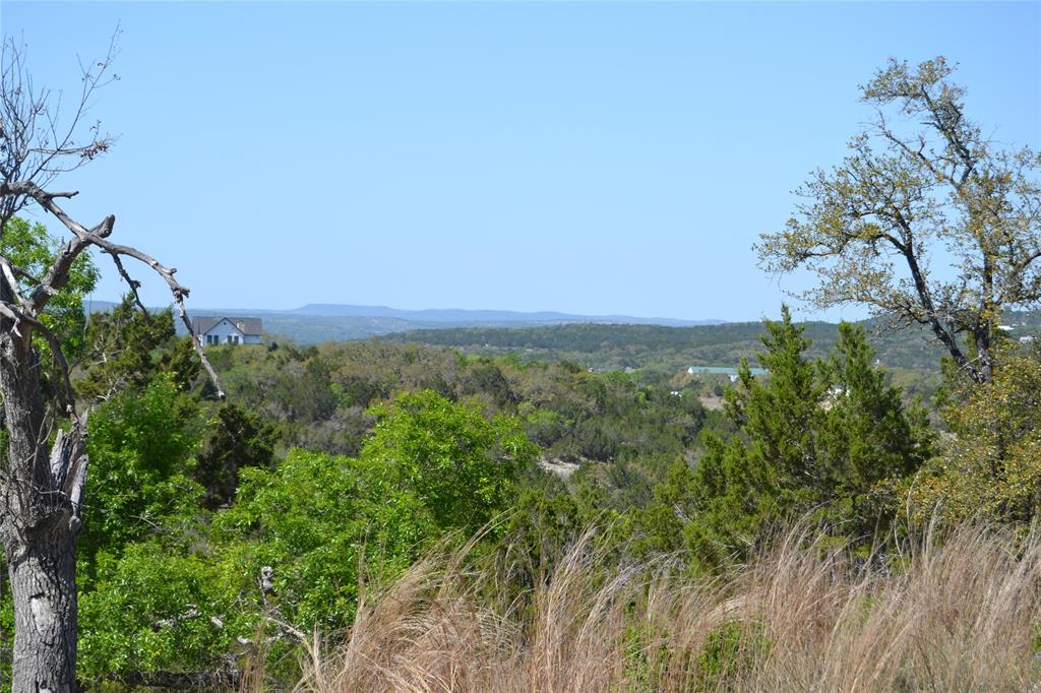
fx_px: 2385
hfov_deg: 24.6
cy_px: 346
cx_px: 520
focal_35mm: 82
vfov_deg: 16.5
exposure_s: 1/250
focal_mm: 55
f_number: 8
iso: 100
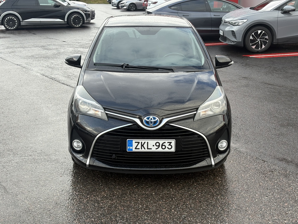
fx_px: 448
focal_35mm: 52
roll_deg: -1.4
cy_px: 112
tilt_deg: -12.3
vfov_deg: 28.0
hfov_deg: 36.8
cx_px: 149
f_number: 1.6
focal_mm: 5.96
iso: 32
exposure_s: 1/267
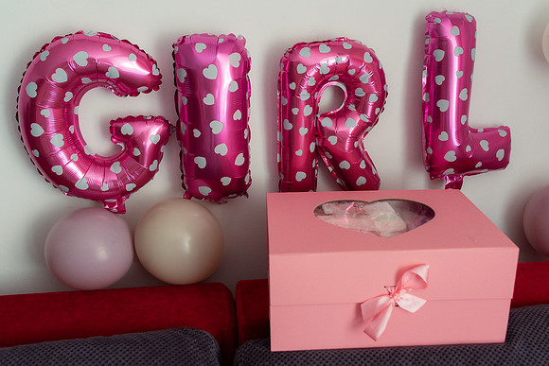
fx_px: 554
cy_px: 183
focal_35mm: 36
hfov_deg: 52.7
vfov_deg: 36.6
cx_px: 285
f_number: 3.5
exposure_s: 1/200
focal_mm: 35
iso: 1250
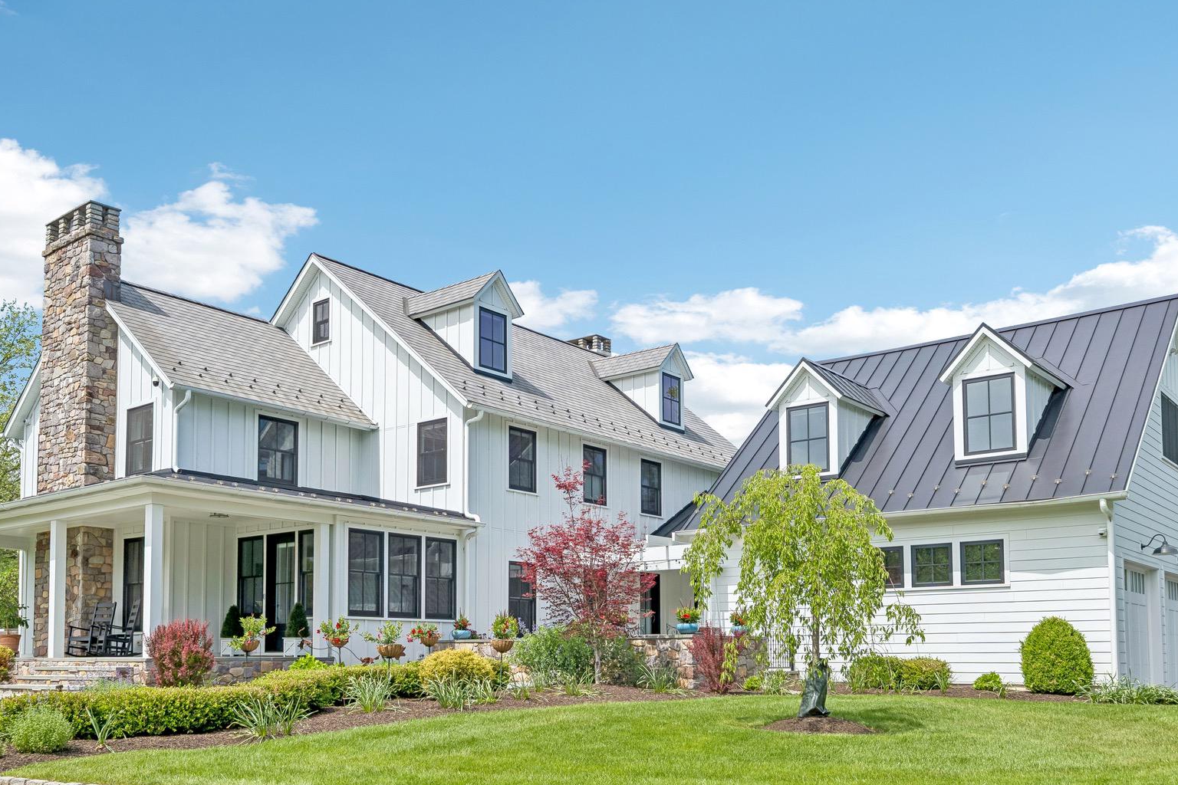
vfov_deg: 41.1
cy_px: 357
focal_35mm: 32
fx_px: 1047
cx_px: 570
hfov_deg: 58.7
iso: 100
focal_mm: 24
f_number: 8
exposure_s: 1/320
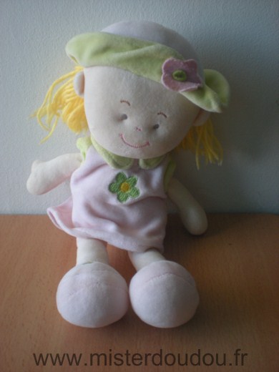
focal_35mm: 38
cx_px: 140
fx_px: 408
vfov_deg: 49.0
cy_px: 186
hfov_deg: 37.7
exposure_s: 1/59.8
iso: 153
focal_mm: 6.3
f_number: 3.1
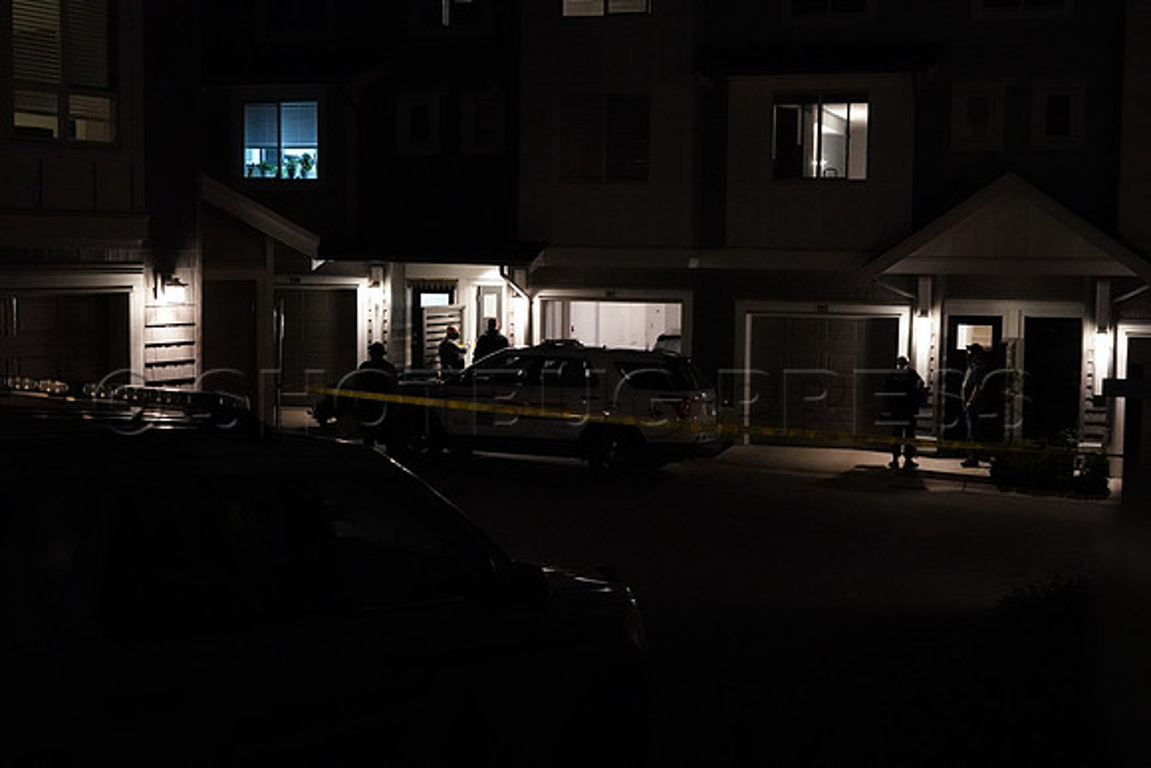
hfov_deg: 39.6
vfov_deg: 27.0
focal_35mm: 50
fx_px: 1599
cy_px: 384
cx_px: 576
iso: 16000
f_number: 6.3
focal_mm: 50
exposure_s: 1/60
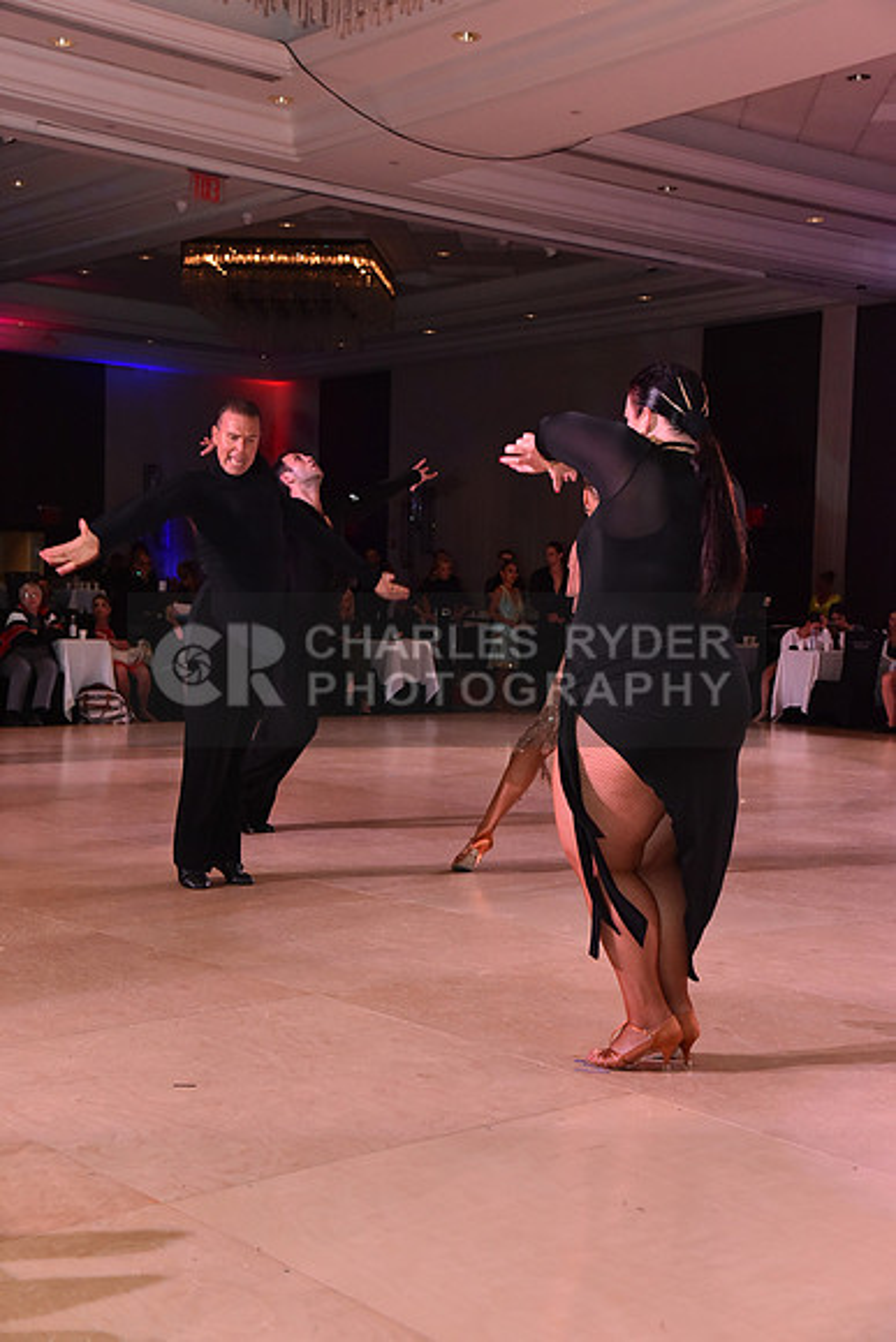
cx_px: 448
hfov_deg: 27.0
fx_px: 1865
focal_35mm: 50
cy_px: 671
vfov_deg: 39.6
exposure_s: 1/320
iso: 2500
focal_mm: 50
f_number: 7.1
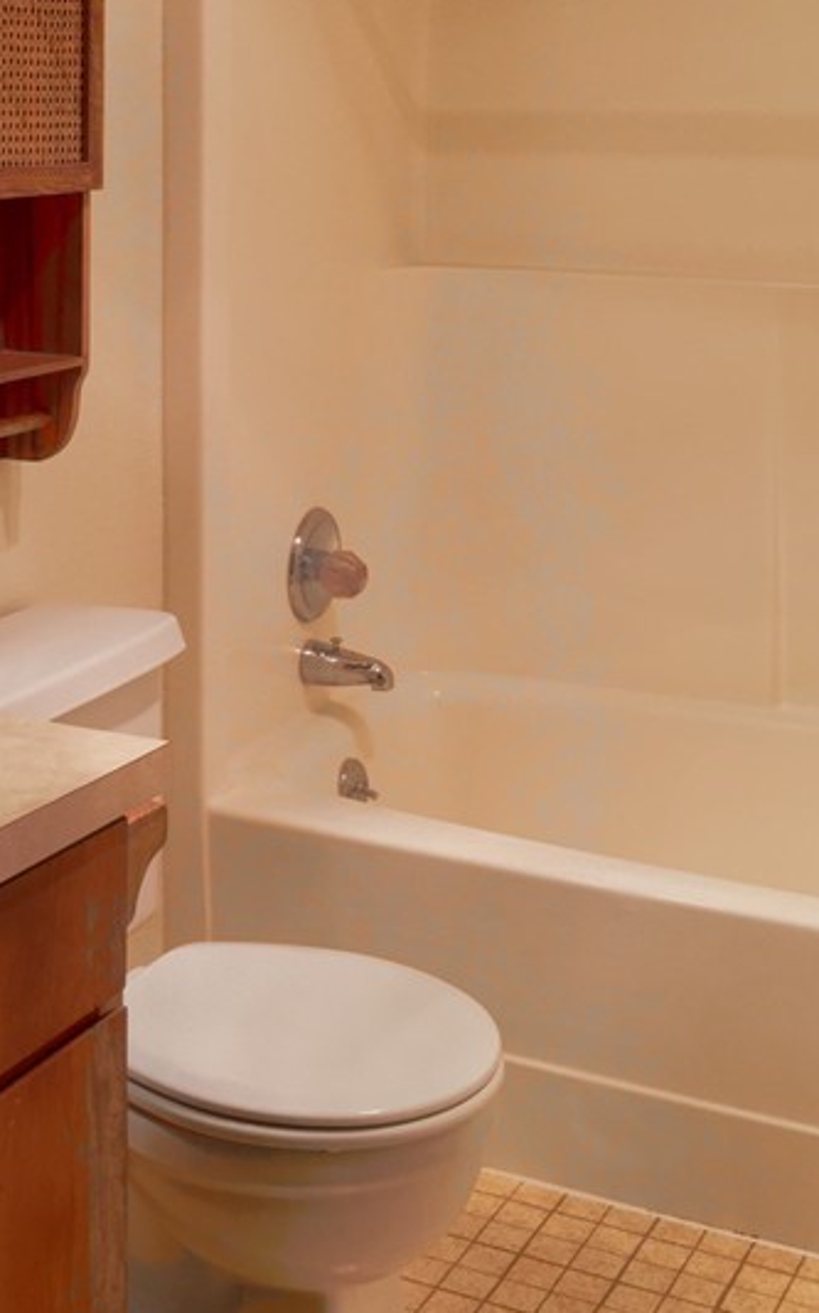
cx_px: 192
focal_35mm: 59
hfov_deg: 21.7
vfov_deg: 34.0
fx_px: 2110
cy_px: 357
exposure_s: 1/40
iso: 32
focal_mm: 4.15
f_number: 2.2
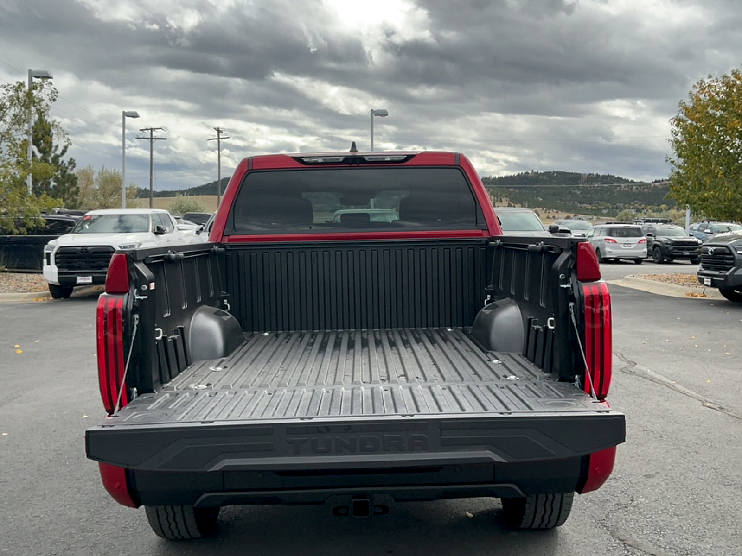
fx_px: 643
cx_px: 371
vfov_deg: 46.8
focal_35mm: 30
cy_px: 278
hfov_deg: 60.0
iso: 25
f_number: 1.8
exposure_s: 1/962
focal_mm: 3
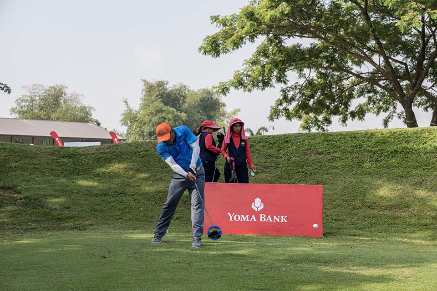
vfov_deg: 19.5
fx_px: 850
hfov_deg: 28.8
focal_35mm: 70
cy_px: 146
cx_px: 218
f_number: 5
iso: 800
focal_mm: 70
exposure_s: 1/2500
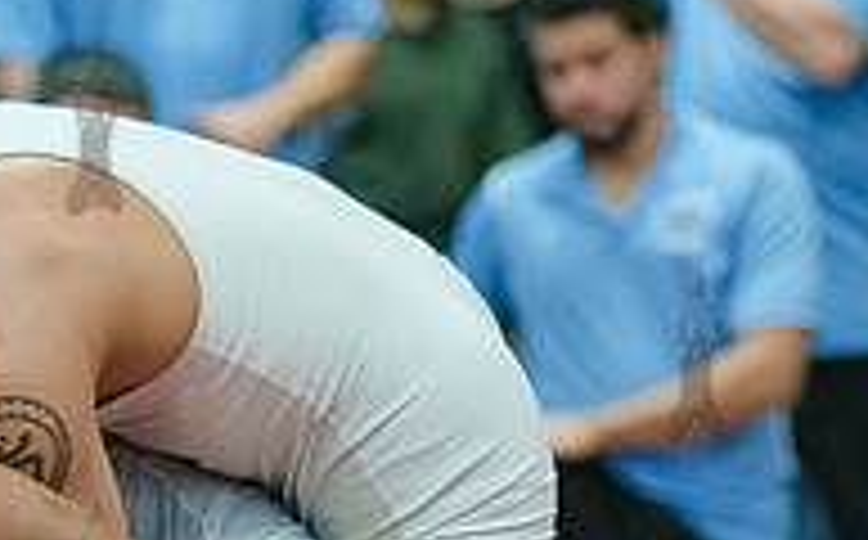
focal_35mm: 407
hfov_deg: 5.2
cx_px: -48
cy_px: 643
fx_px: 9614
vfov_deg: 3.2
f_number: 2.8
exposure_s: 1/320
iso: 4000
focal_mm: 120
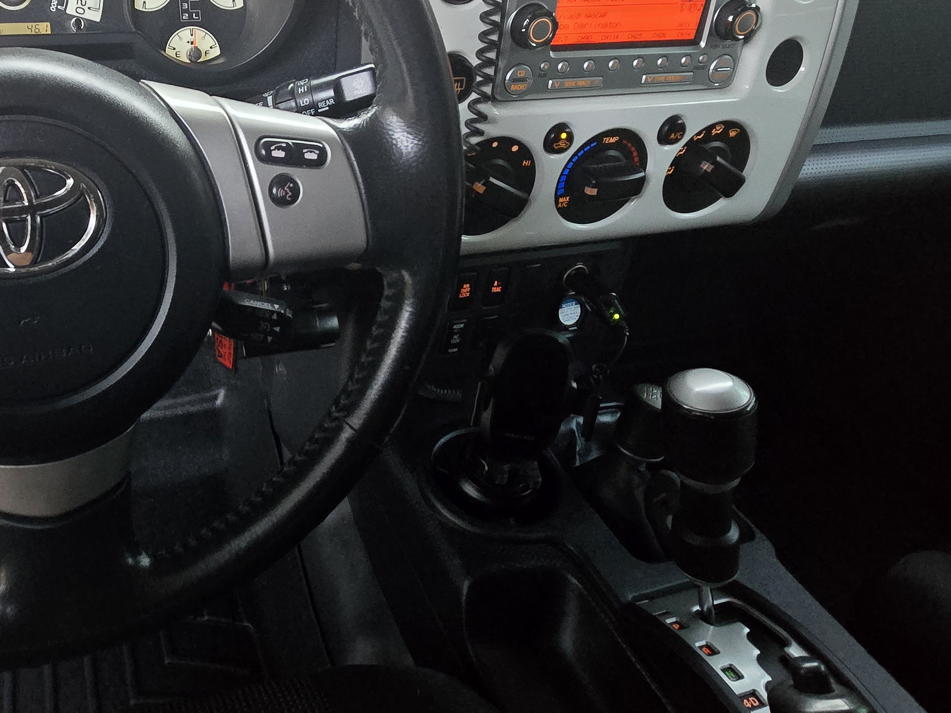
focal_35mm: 25
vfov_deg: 53.9
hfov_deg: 65.9
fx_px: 687
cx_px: 260
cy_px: 243
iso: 1250
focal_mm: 2.2
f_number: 2.2
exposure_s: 1/40
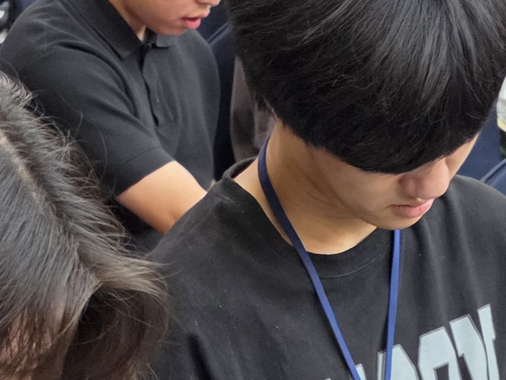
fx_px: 1389
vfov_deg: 14.2
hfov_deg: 20.7
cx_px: 260
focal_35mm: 95
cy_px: 619
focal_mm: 6.5
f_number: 1.4
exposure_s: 1/120
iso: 800
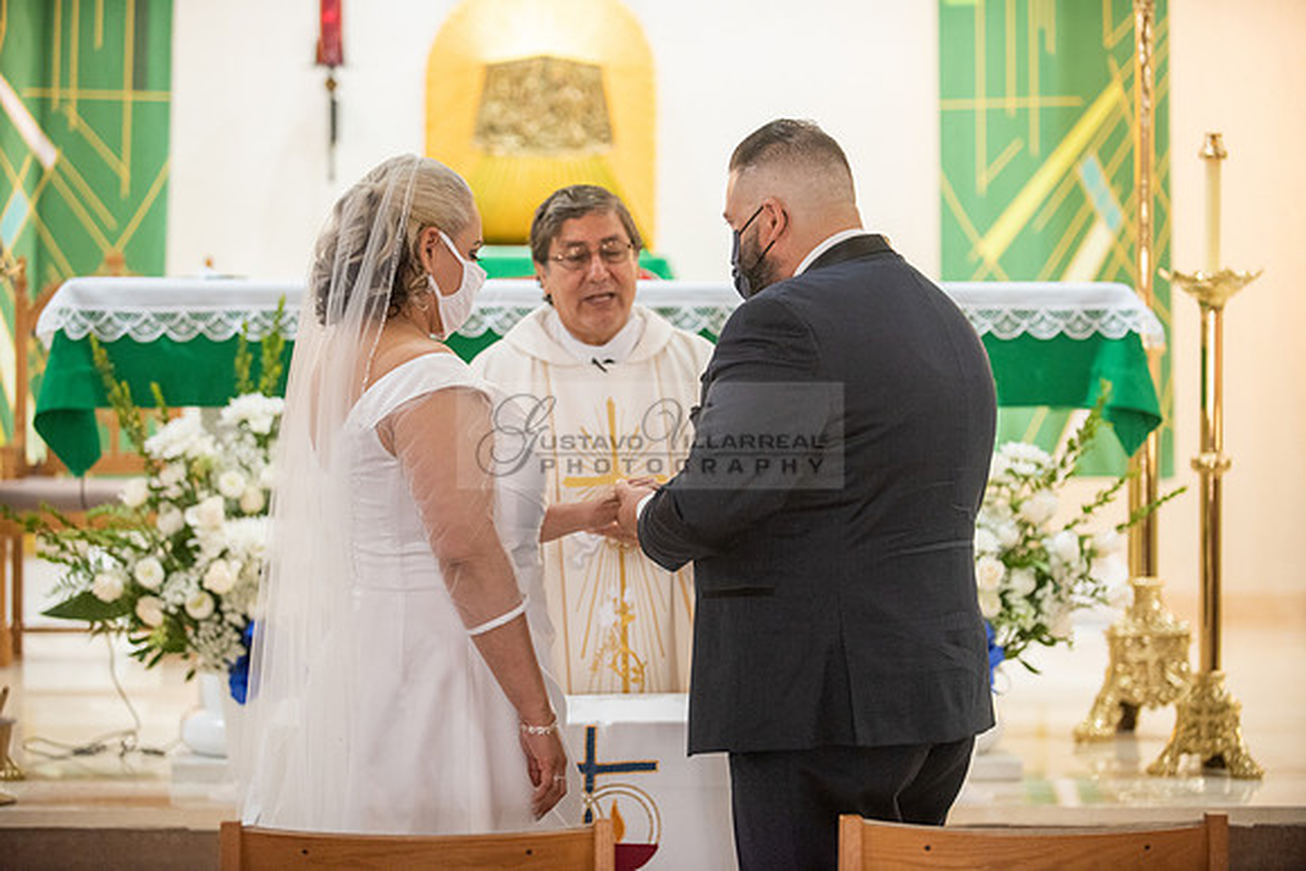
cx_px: 653
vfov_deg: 13.4
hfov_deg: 20.0
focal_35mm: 102
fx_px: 3701
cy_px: 436
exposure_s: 1/160
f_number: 2.8
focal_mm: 102
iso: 2000
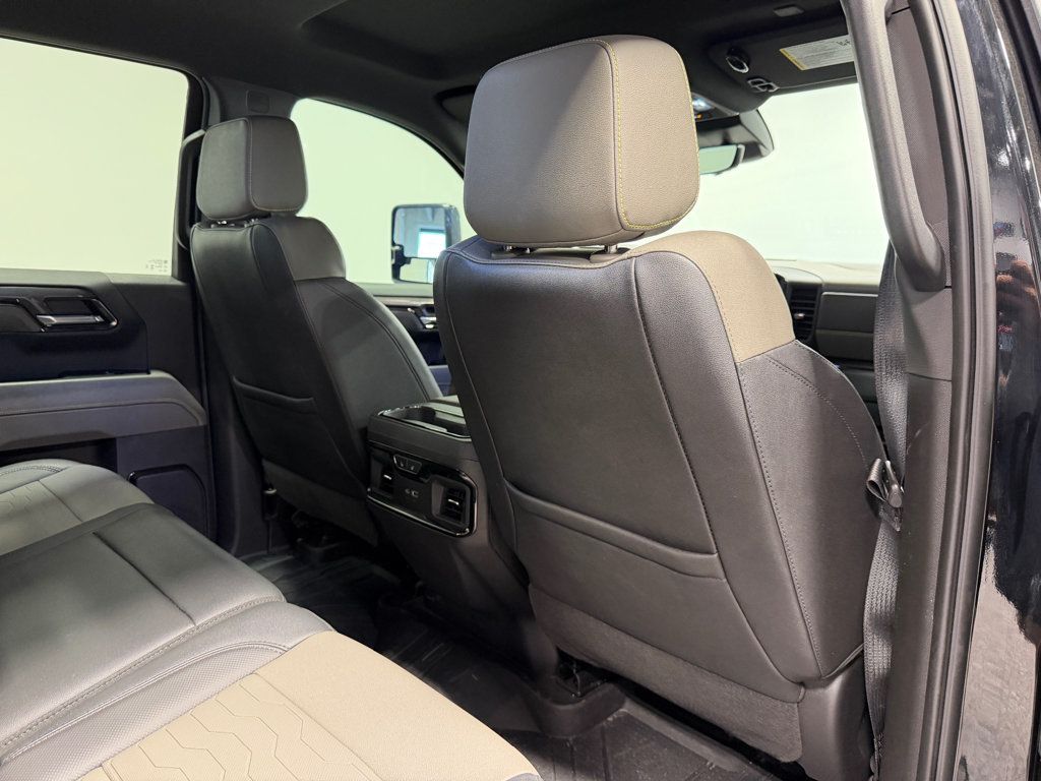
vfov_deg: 56.8
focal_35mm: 24
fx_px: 722
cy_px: 390
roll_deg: -1.4
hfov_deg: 71.6
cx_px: 520
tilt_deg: -9.8
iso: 400
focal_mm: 6.76
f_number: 1.78
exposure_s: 1/60
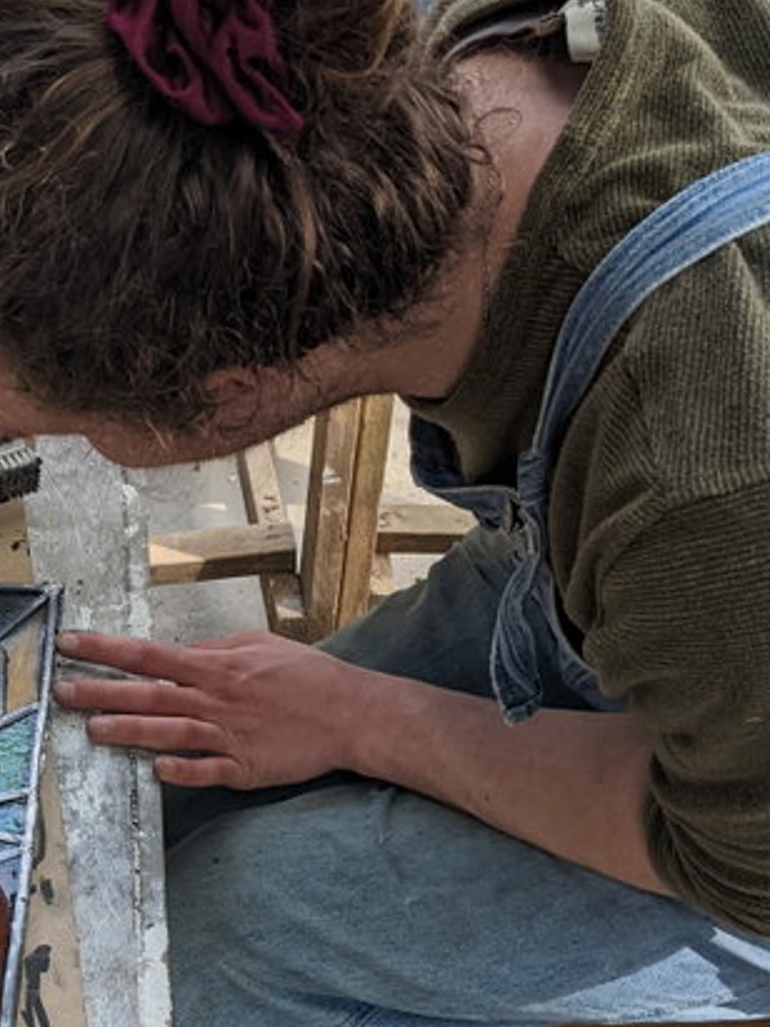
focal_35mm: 57
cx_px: 75
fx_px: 1691
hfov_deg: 24.9
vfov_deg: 33.1
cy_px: 771
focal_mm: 4.38
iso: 55
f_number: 1.73
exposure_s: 1/230
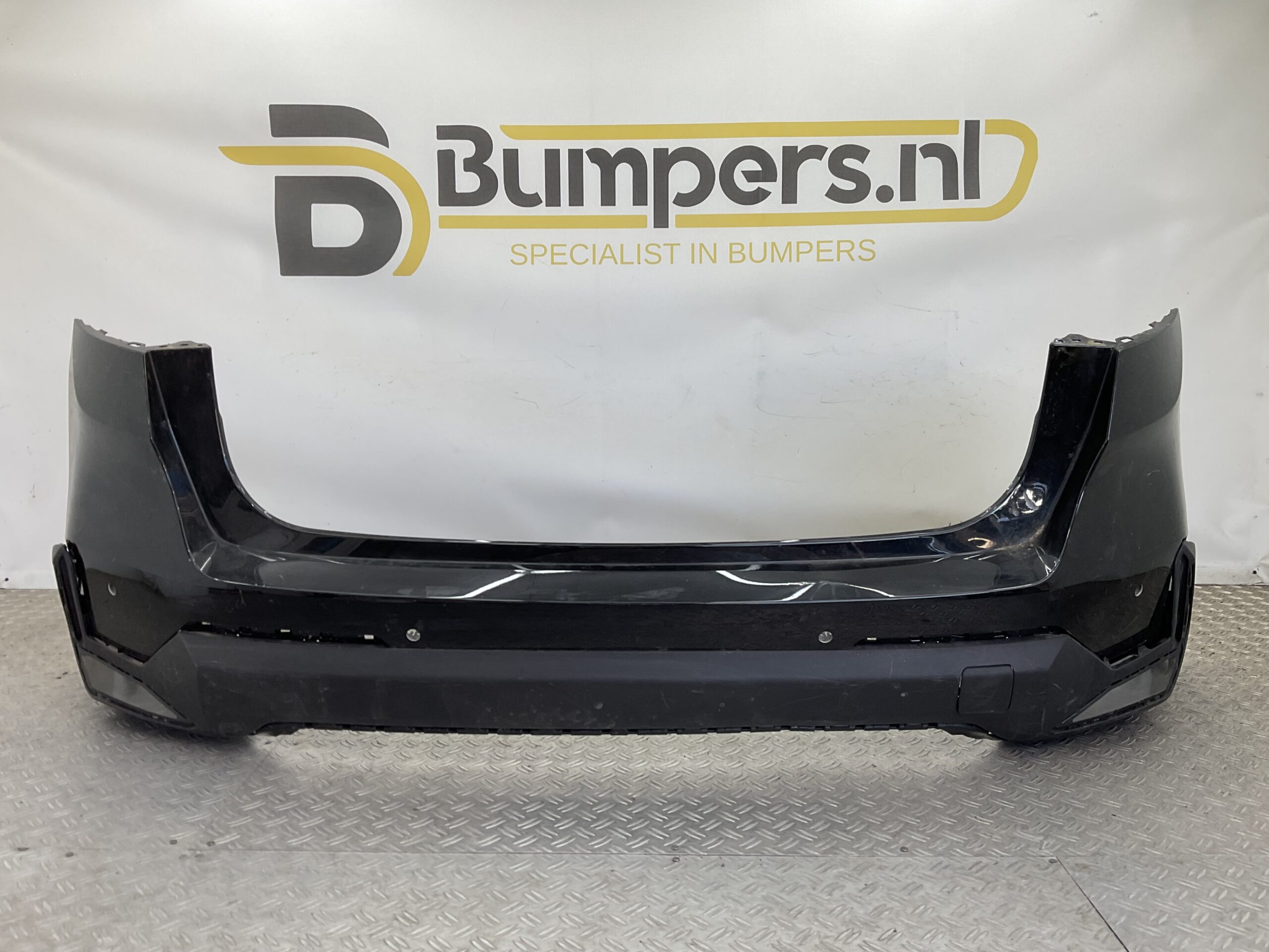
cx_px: 634
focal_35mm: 29
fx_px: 1063
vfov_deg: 48.2
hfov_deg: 61.7
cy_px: 476
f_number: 1.8
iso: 16
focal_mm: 3
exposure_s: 1/122
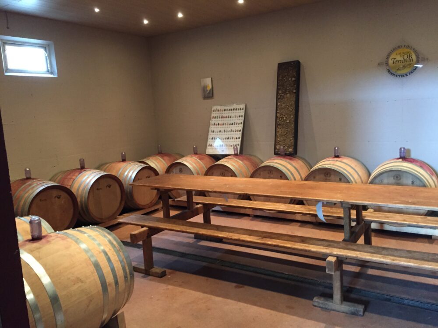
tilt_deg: -7.8
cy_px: 164
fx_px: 367
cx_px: 219
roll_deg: +3.2
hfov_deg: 61.7
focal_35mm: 29
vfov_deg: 48.2
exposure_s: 1/15
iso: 250
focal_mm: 4.15
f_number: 2.2
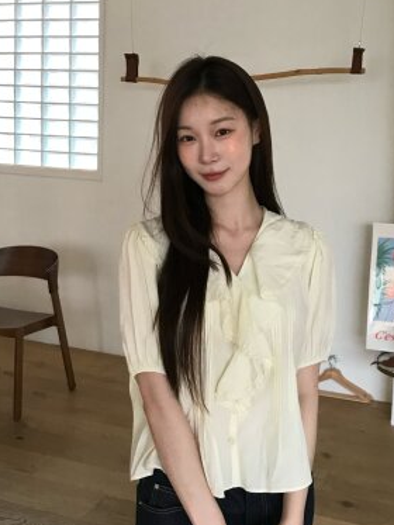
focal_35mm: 36
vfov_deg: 51.2
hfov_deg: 39.6
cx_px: 227
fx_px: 546
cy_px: 298
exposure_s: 1/30
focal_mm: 3.99
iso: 40
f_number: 1.8
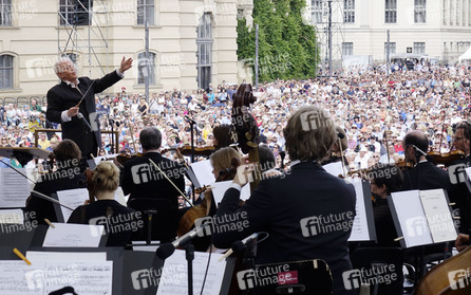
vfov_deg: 13.0
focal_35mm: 101
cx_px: 236
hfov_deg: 20.6
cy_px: 145
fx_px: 1297
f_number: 5.6
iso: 100
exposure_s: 1/160
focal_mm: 36
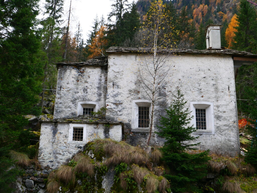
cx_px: 128
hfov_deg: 38.2
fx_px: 371
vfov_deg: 29.1
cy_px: 96
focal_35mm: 50
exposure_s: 1/40
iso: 200
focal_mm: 22.7
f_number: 8
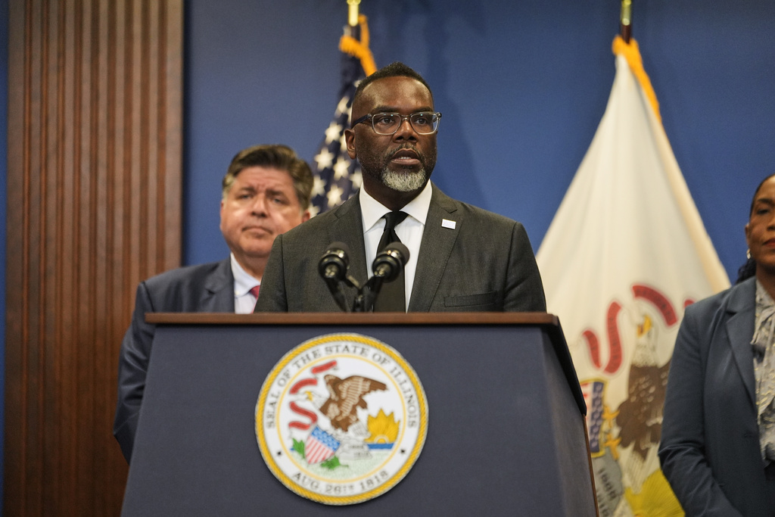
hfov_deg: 11.5
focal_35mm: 179
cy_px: 258
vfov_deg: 7.7
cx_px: 388
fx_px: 3854
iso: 2500
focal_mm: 179
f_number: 2.8
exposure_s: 1/800
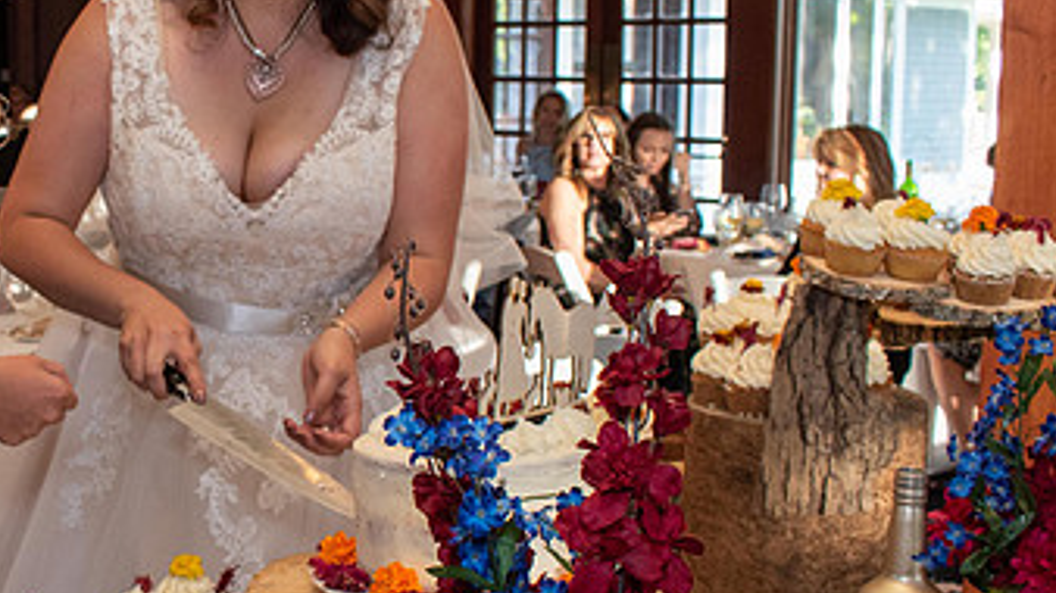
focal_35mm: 59
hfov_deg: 33.9
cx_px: 140
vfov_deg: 20.4
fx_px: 1652
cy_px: 294
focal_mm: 18
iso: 800
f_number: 5
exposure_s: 1/100
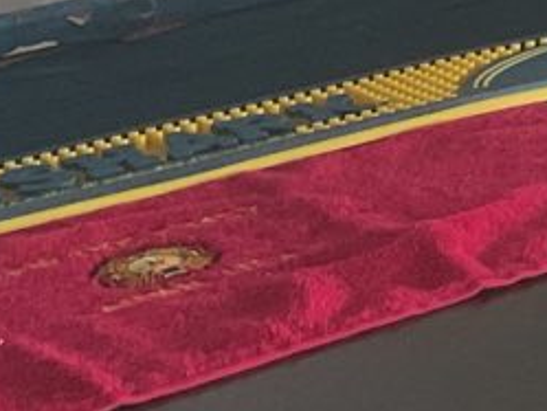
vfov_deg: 7.7
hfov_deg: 8.6
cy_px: -411
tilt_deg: -7.5
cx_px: 1698
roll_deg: +3.0
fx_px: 2941
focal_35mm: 186
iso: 25
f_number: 1.8
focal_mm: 3
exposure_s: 1/120
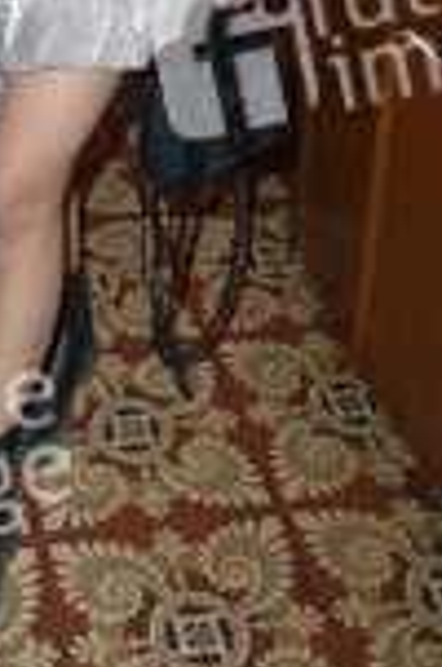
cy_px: -186
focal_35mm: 69
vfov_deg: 25.5
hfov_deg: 19.0
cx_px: -27
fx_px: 1277
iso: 800
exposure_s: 1/20
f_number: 5.6
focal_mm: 26
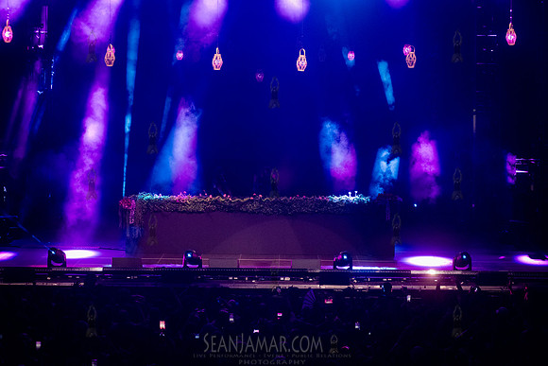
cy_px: 183
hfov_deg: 21.9
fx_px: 1414
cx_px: 274
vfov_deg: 14.7
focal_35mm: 93
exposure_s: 1/400
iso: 6400
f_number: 4
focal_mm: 92
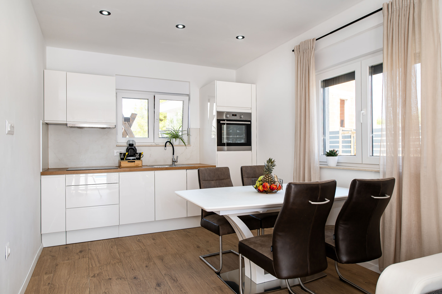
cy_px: 147
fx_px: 294
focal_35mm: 24
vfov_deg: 53.1
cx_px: 221
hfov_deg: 73.8
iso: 100
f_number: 7.1
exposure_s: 1/40
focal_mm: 24
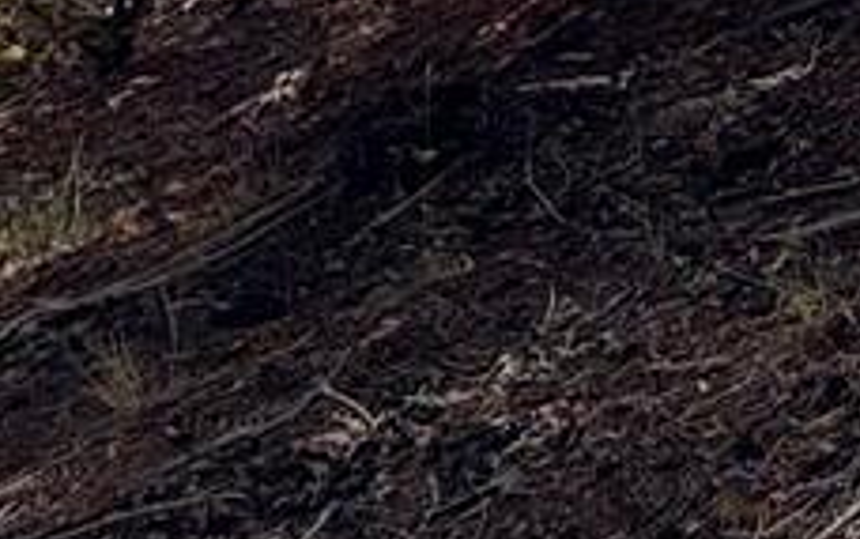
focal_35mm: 104
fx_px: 2440
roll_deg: -2.5
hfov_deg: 16.3
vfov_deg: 9.8
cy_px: -1040
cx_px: 1622
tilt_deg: +2.9
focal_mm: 2.22
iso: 64
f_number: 2.2
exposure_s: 1/993
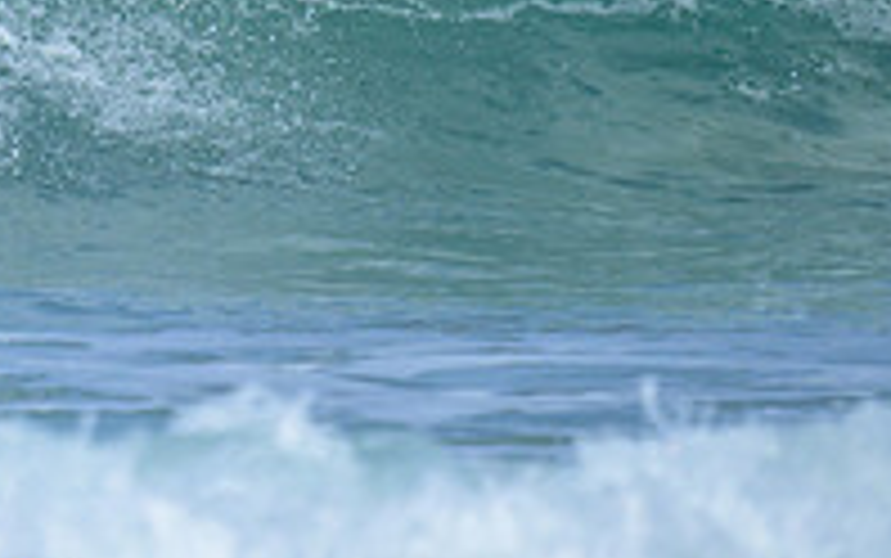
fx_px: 79862
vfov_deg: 0.4
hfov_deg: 0.6
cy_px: 21
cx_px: -744
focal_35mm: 3287
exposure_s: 1/2000
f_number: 6.3
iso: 220
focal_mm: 800
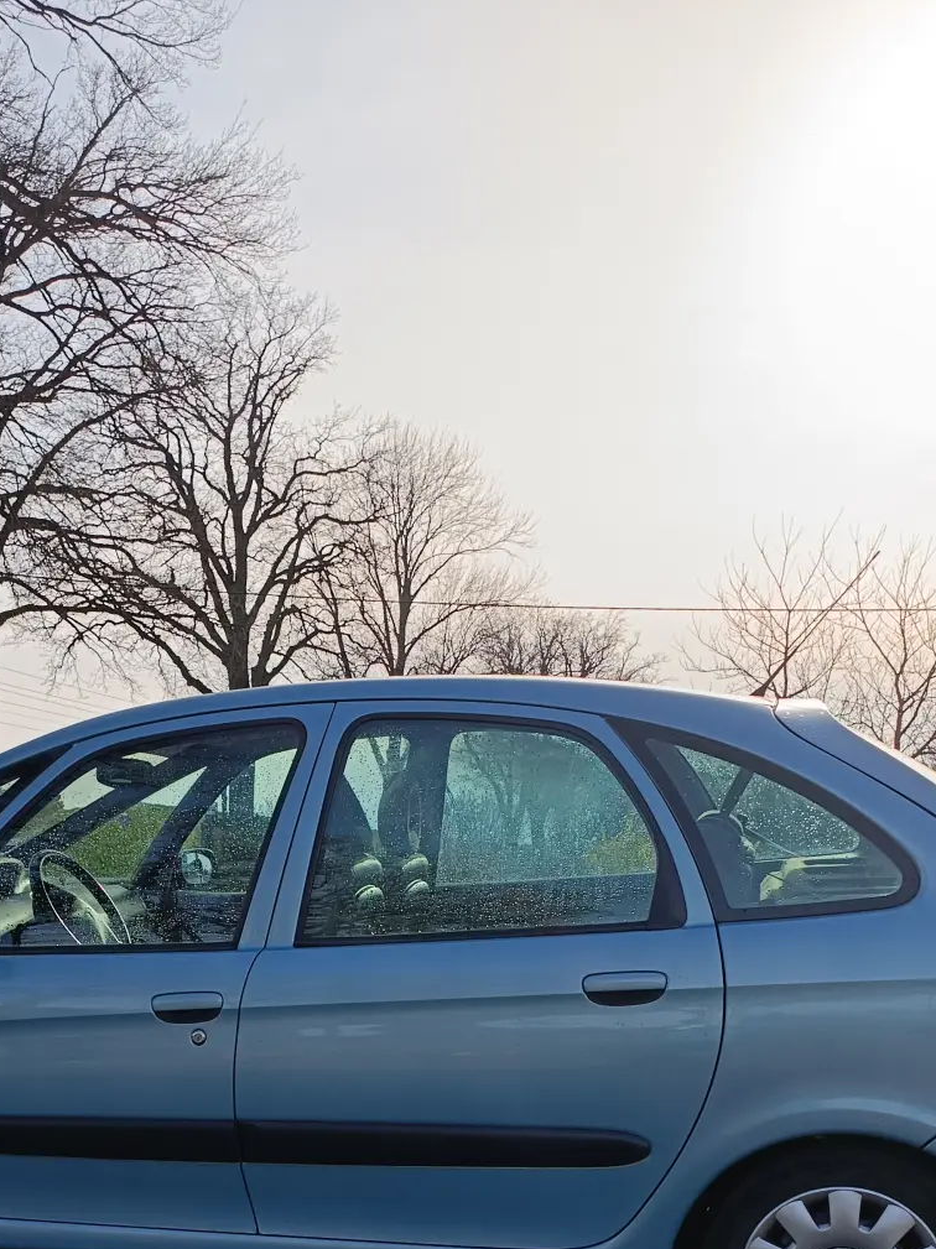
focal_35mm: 44
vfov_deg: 40.7
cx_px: 302
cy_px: 1045
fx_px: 1587
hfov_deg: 32.5
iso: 58
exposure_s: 1/2160
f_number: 1.5
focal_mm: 4.94
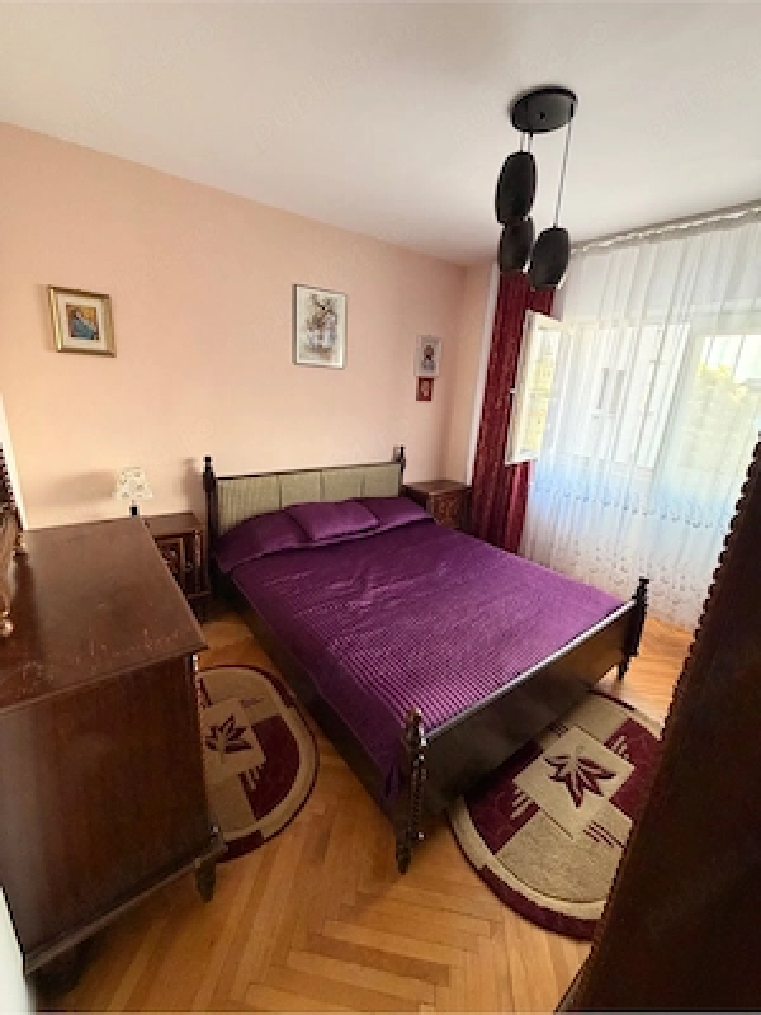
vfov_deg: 102.1
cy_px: 508
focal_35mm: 14
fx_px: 410
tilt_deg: -16.8
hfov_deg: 85.7
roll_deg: -3.5
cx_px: 380
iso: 400
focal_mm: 2.22
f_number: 2.2
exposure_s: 1/50
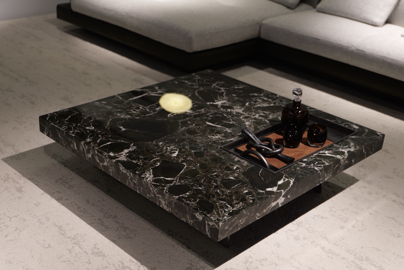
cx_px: 187
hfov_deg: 38.9
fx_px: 572
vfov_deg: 26.5
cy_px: 131
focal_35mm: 51
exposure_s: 1/50
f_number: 2.8
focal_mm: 47
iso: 320
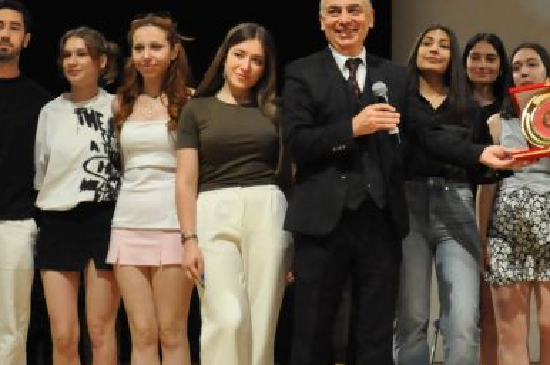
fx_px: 1144
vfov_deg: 18.1
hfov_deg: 26.8
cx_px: 382
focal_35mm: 75
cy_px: 187
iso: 2000
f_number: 3.5
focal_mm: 18
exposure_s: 1/250
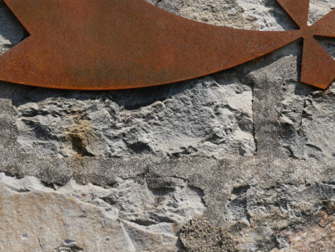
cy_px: 78
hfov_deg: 3.5
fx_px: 5490
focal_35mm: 567
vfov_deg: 2.6
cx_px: 131
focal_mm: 140
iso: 200
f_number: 6.3
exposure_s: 1/640
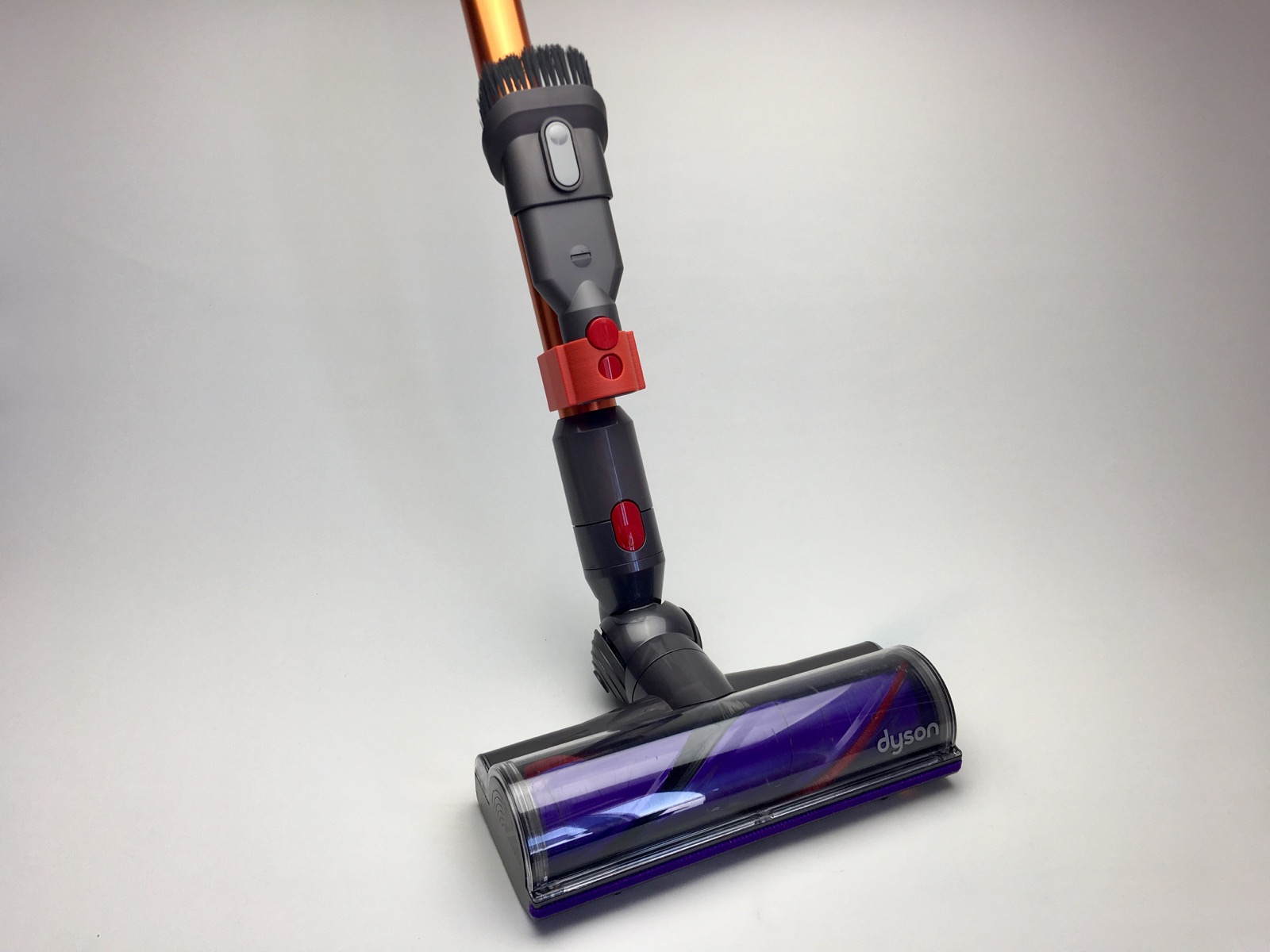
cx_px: 635
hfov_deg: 61.7
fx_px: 1064
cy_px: 476
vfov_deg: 48.2
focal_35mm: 29
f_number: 2.2
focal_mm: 4.15
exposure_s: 1/100
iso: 25
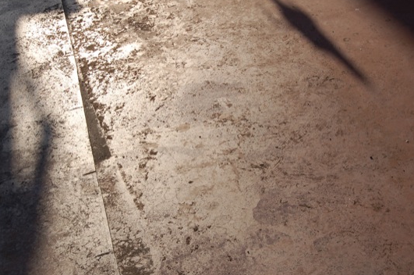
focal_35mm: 76
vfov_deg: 17.9
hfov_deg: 26.7
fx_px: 872
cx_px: 211
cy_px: 123
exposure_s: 1/400
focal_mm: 42
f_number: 10
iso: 200
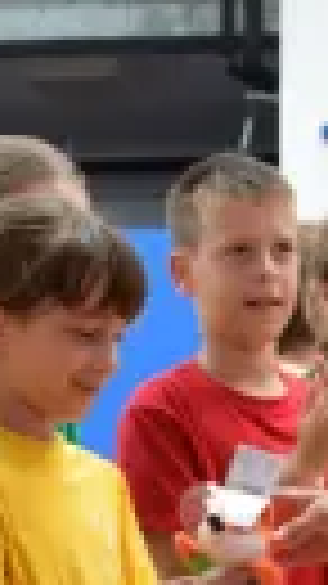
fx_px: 2694
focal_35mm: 174
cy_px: 567
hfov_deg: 7.0
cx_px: 243
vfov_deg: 12.3
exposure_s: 1/80
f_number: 4.5
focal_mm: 24
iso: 400
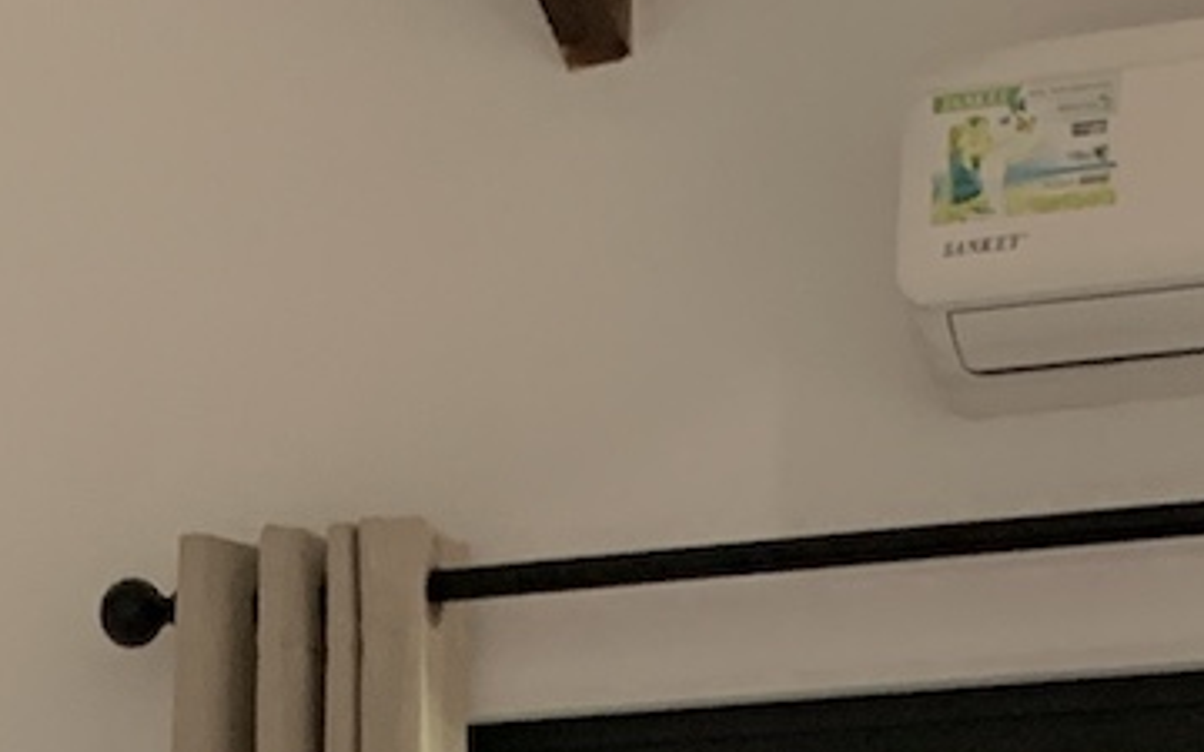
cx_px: -90
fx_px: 4823
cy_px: 2192
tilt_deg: -6.1
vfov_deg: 7.8
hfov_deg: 13.9
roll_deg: -1.8
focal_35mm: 147
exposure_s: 1/60
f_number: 1.8
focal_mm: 4.25
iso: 160
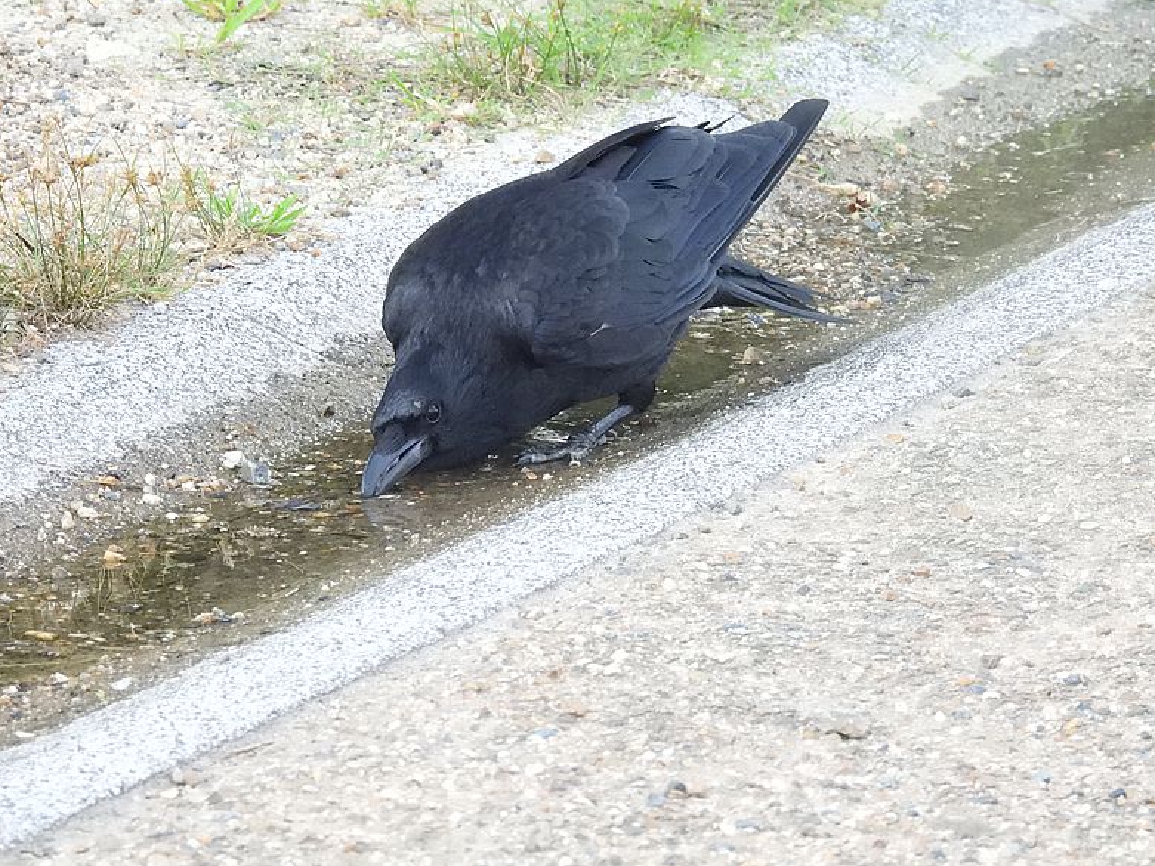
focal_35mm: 389
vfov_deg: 3.8
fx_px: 12981
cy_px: 429
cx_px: 581
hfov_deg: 5.1
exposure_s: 1/1250
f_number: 5
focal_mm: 67.8
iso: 1600
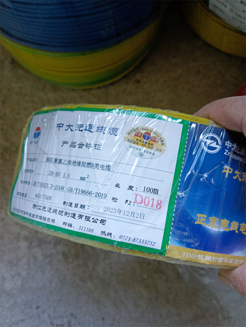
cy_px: 164
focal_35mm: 26
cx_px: 123
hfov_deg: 53.1
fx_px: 246
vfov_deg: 67.3
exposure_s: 1/33.3
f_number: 1.8
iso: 1208
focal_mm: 3.96
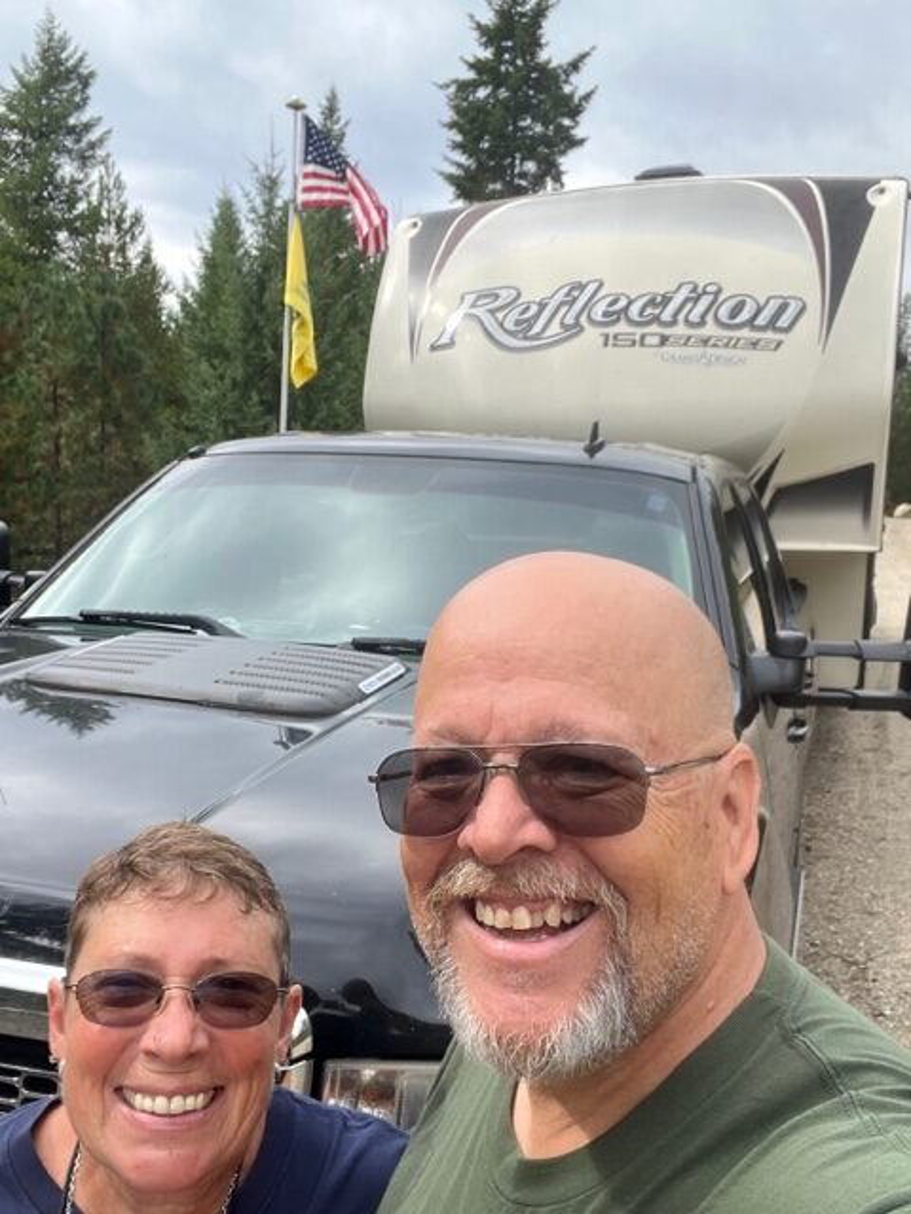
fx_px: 1053
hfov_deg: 46.8
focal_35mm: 30
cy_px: 607
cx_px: 456
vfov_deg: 60.0
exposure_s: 1/232
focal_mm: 2.71
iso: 32
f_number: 2.2
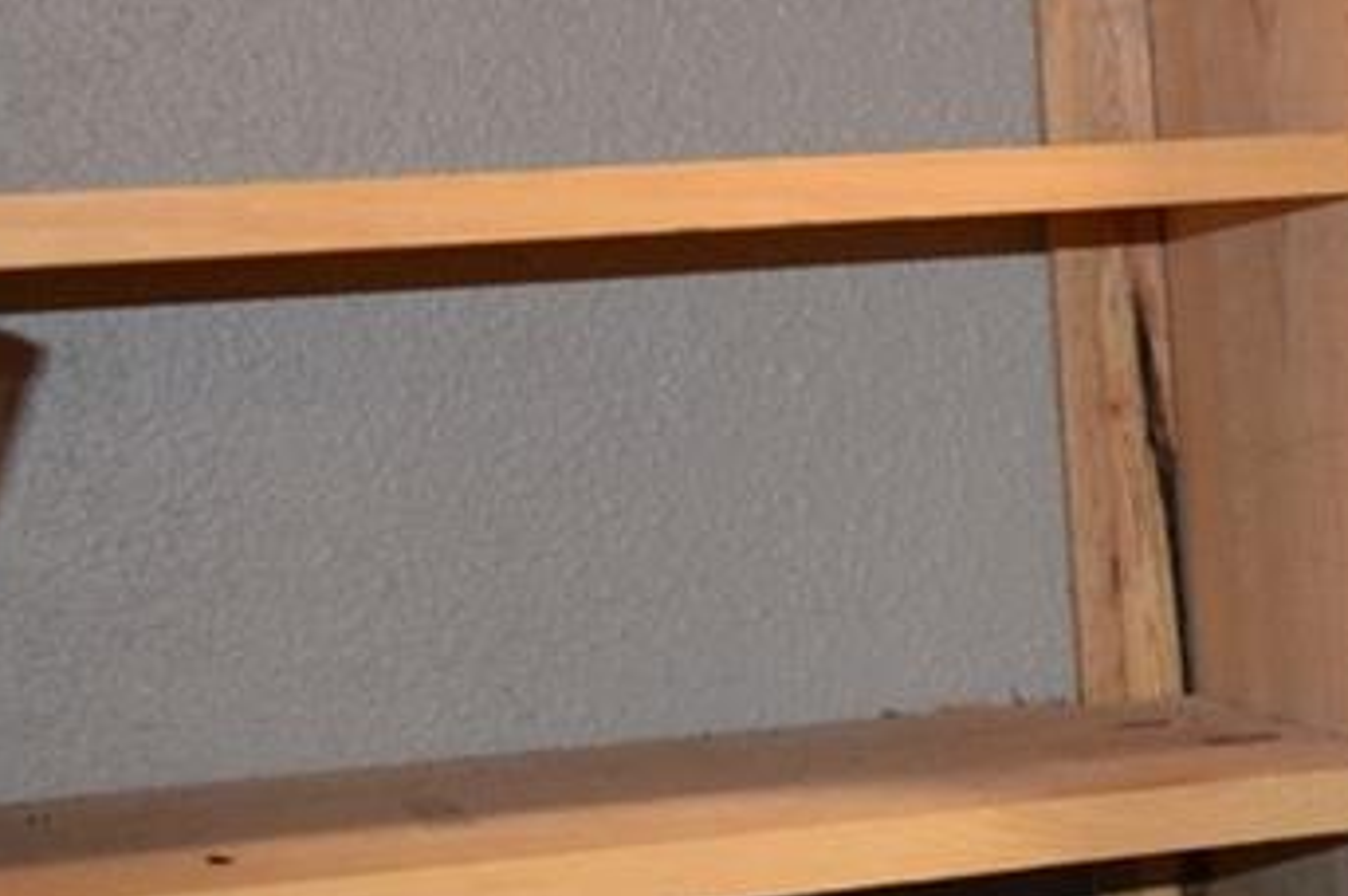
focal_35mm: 126
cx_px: 2665
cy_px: 110
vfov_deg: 10.8
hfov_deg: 13.9
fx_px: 4713
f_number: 3.5
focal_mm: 18
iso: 1800
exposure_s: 1/60
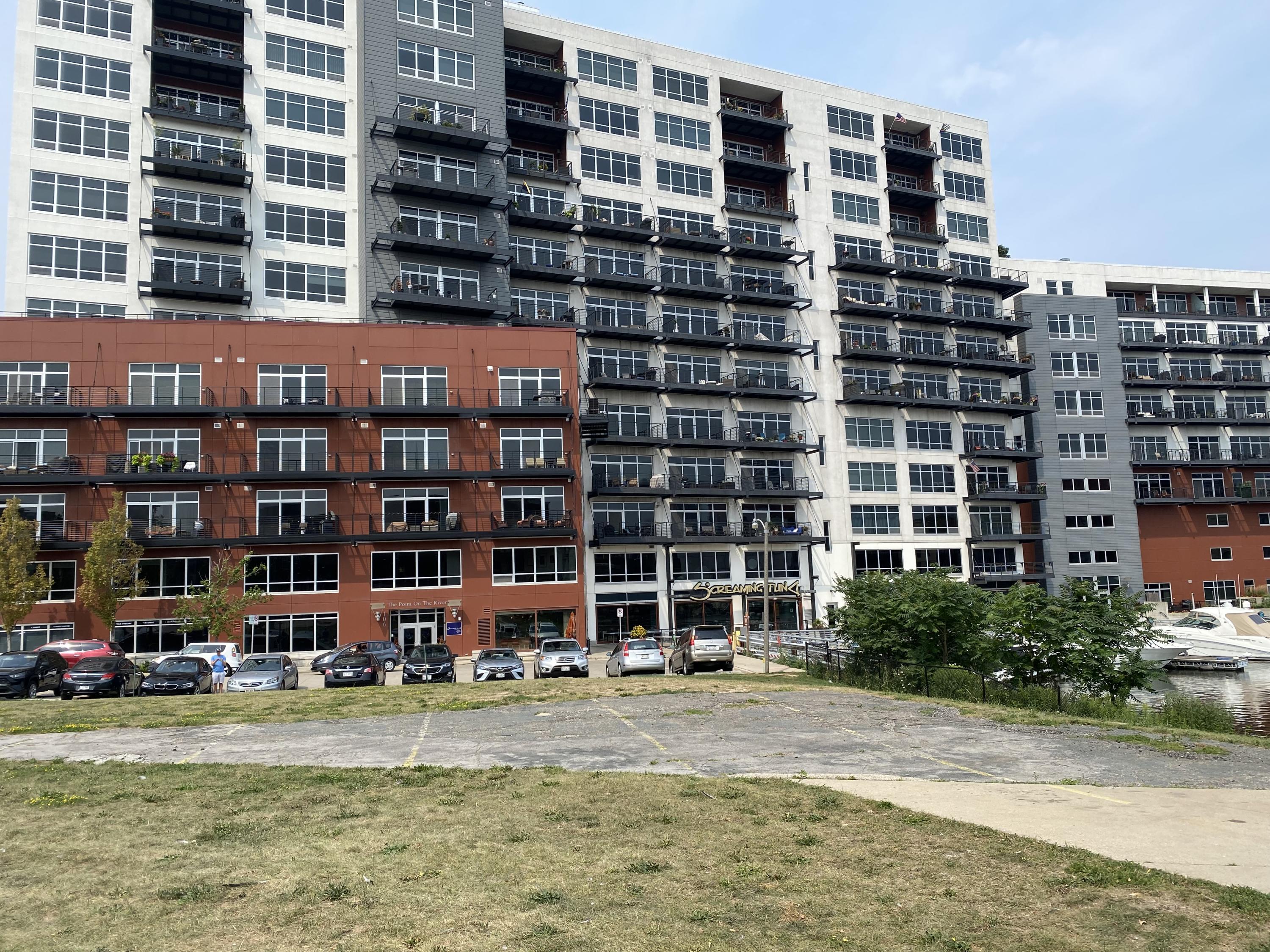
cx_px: 635
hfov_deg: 67.3
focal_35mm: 26
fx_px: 954
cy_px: 476
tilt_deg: +6.7
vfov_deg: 53.1
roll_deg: +1.7
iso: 32
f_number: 1.8
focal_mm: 4.25
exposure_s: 1/2410
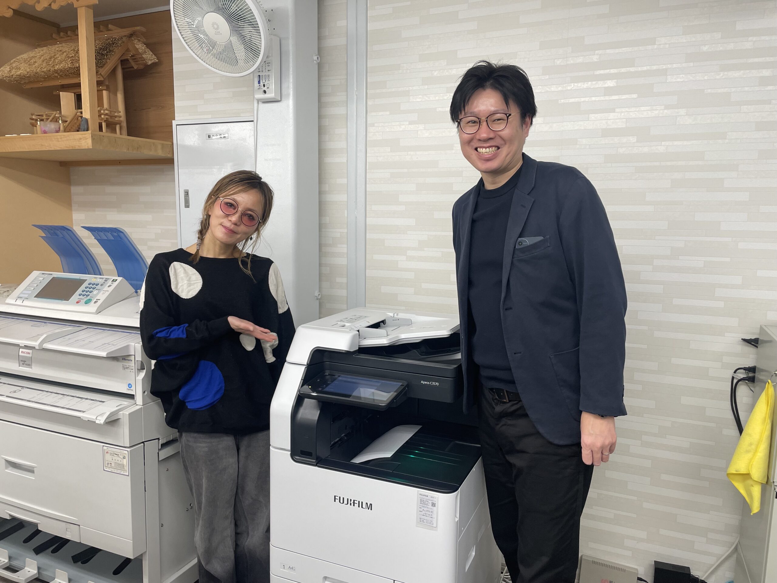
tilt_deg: -7.3
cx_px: 388
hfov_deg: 67.3
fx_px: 584
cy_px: 292
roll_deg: -0.6
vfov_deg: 53.1
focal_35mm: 26
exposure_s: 1/100
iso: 80
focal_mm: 4.2
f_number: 1.6
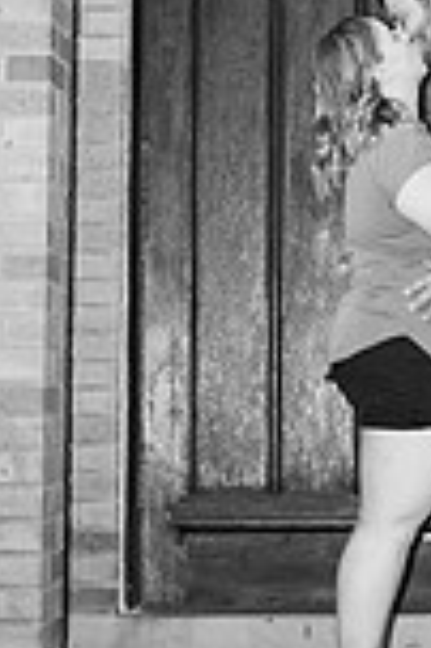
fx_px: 2664
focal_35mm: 148
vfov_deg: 13.7
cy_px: 51
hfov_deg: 9.2
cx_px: 480
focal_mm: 50
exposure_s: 1/200
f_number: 1.8
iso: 640
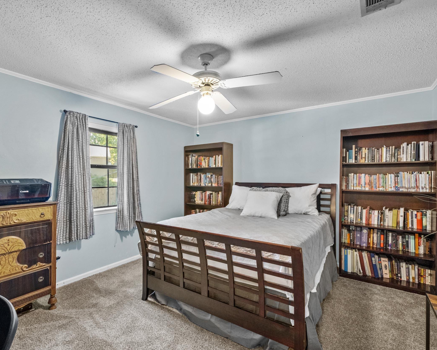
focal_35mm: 17
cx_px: 201
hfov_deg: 89.5
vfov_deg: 77.0
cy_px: 176
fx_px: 220
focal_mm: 10
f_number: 7.1
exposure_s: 1.5
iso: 400
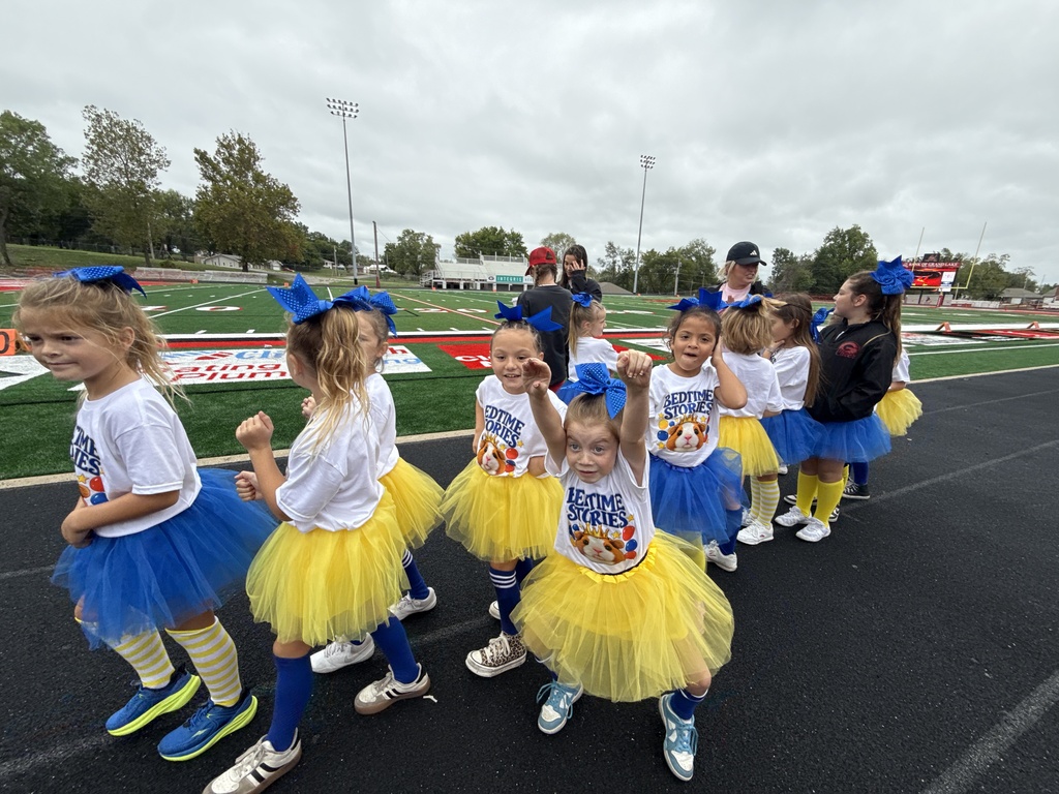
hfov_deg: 102.1
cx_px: 530
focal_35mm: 14
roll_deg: -2.9
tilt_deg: -9.6
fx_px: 428
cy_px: 397
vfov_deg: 85.7
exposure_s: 1/461
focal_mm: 2.22
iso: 50
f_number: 2.2
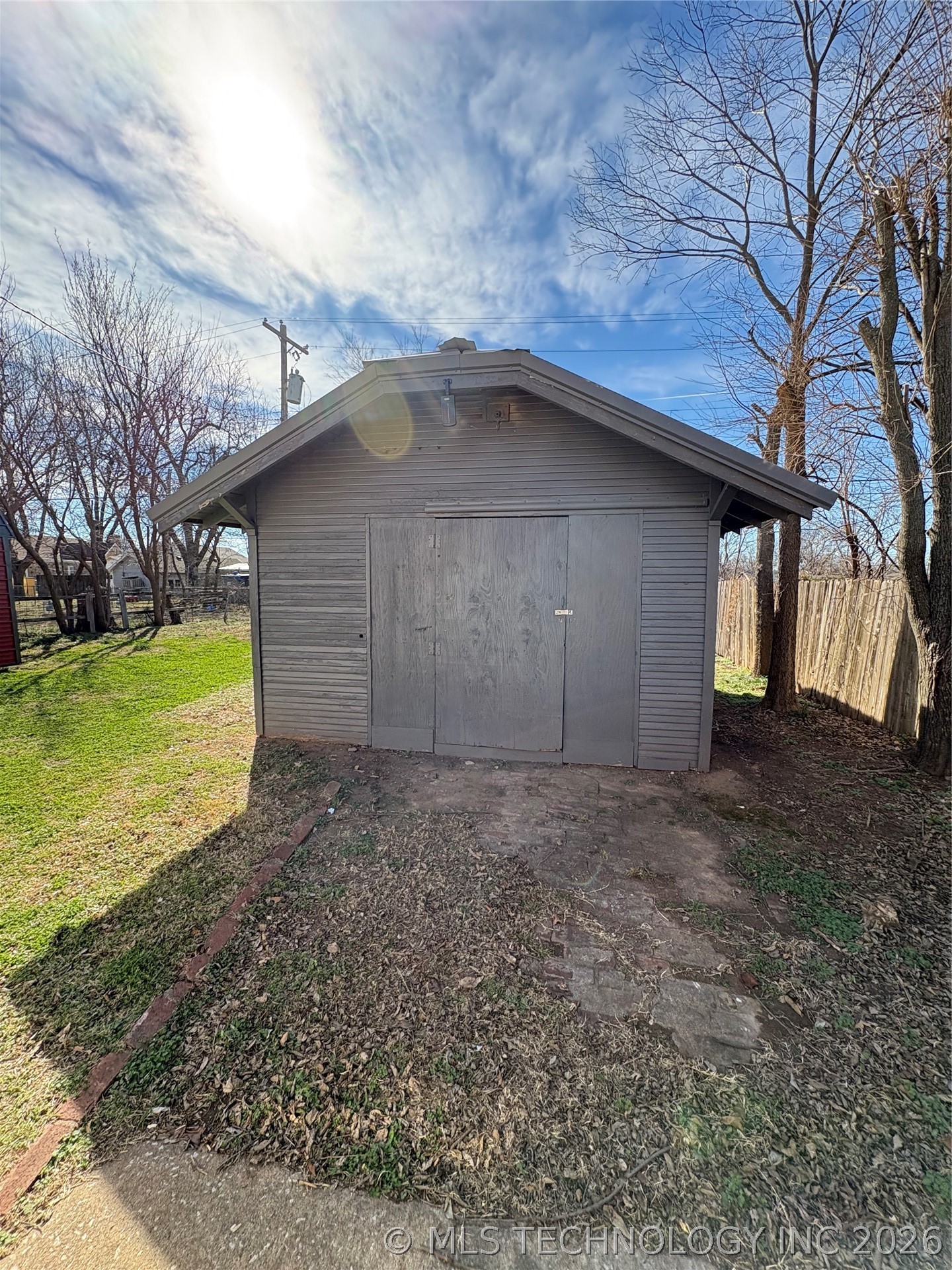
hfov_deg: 85.7
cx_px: 476
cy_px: 635
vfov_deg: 102.1
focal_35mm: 14
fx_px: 513
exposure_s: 1/448
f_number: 2.2
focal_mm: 2.22
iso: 64
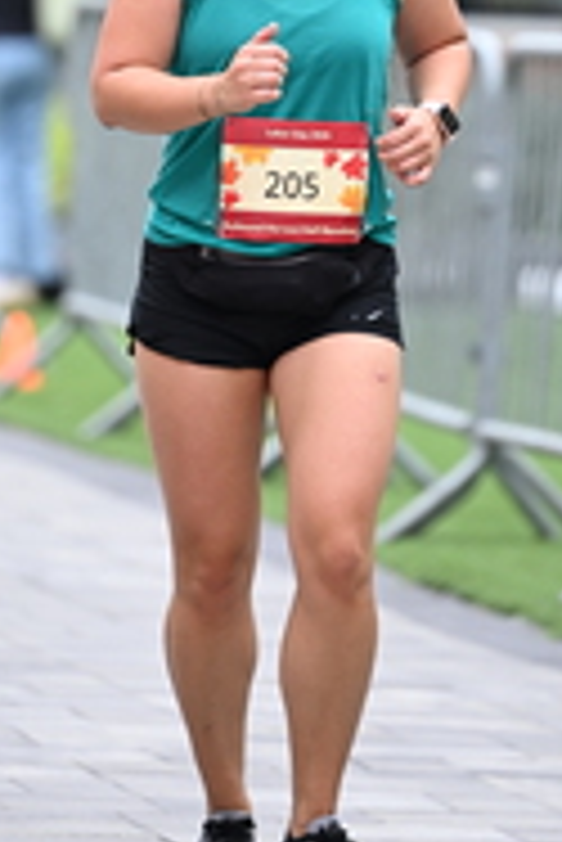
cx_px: 250
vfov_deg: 4.1
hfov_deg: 2.8
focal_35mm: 500
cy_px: -68
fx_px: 11686
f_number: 2.8
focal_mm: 170
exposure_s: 1/1600
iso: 640
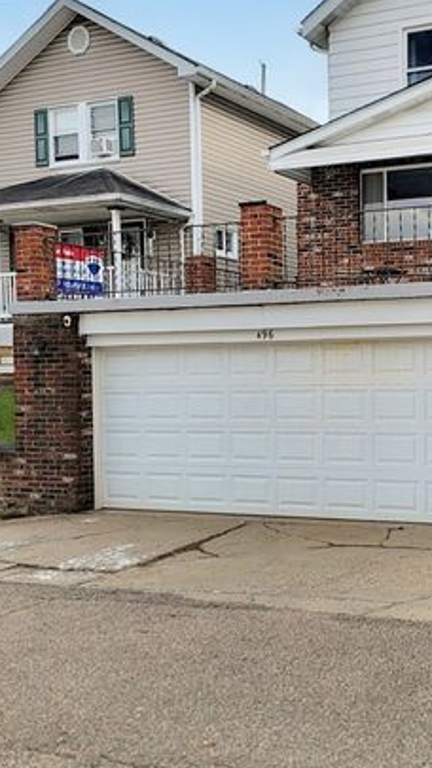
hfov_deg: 26.0
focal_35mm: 43
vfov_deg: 46.5
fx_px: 877
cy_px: 249
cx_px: 447
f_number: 1.8
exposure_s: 1/575
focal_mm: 6.7
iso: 16
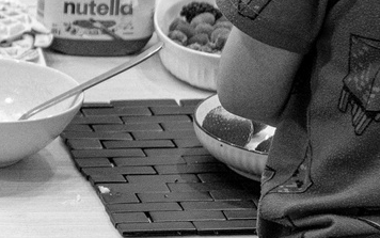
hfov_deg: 9.8
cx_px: -251
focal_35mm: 205
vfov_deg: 6.4
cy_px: 113
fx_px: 2124
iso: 800
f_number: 2.8
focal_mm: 28
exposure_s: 1/125
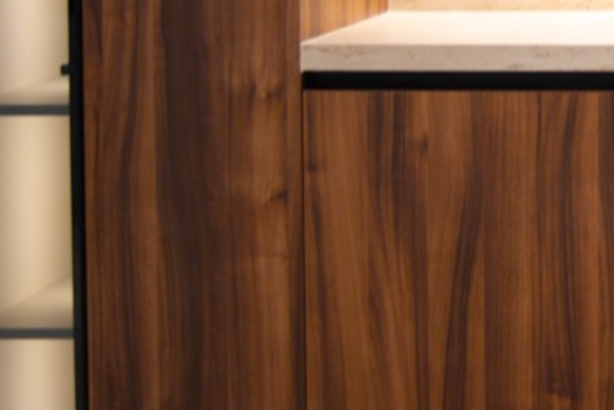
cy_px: -68
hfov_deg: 13.9
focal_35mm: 136
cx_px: 985
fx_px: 2320
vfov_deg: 10.0
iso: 125
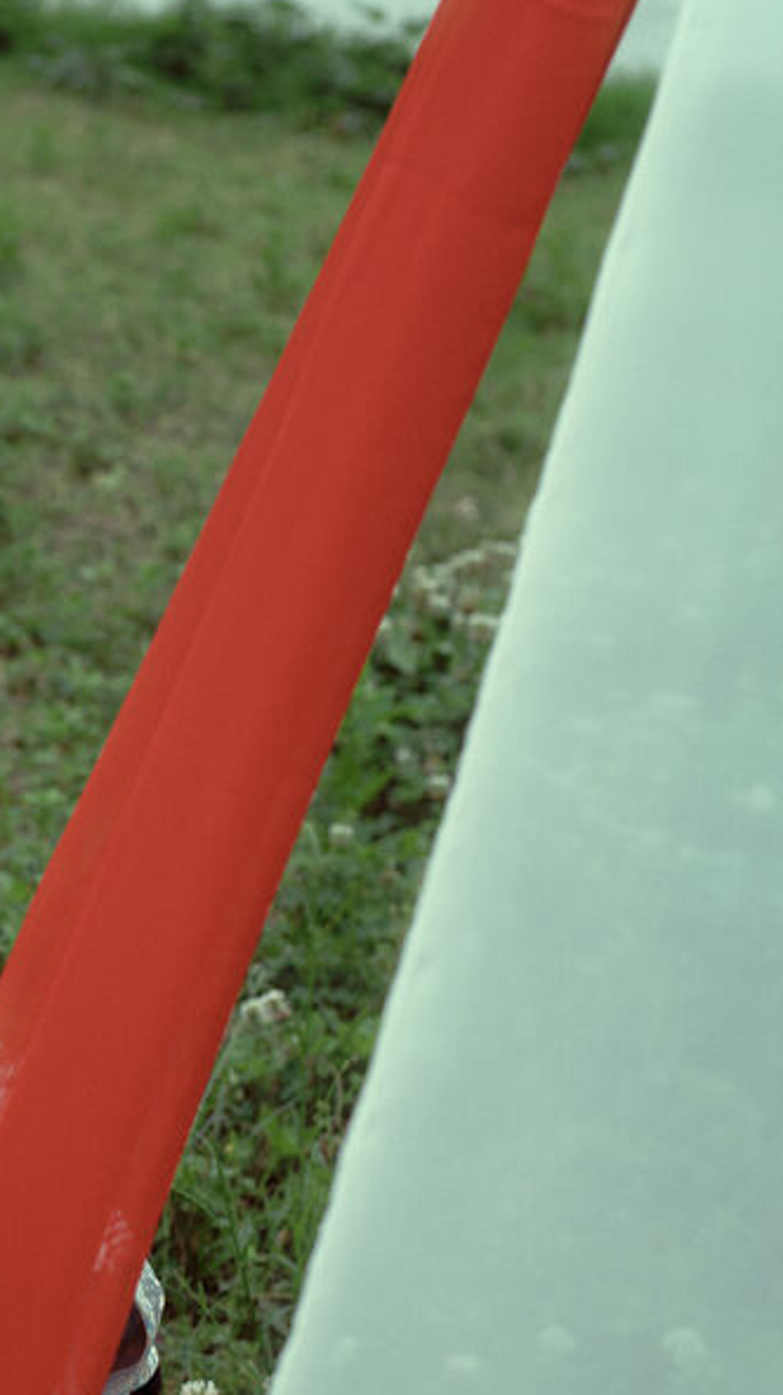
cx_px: -314
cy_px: 1135
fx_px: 4360
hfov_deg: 10.0
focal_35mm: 118
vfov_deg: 18.0
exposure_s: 1/640
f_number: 3.5
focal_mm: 50
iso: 400
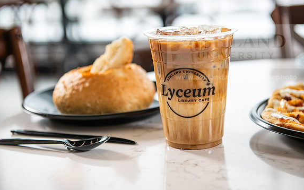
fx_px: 530
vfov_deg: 20.3
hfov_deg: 32.0
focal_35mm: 64
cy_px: 88
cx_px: 151
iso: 500
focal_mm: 62
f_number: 4
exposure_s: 1/200
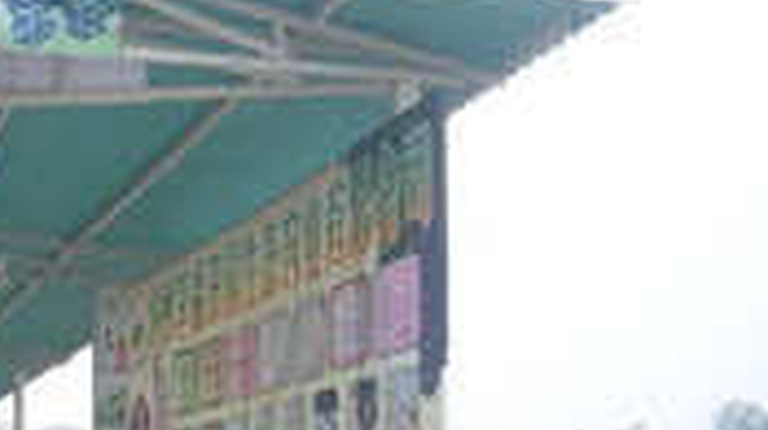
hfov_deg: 21.0
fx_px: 1831
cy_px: 529
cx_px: -298
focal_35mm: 90
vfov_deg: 13.0
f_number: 5
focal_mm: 20
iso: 200
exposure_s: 1/100
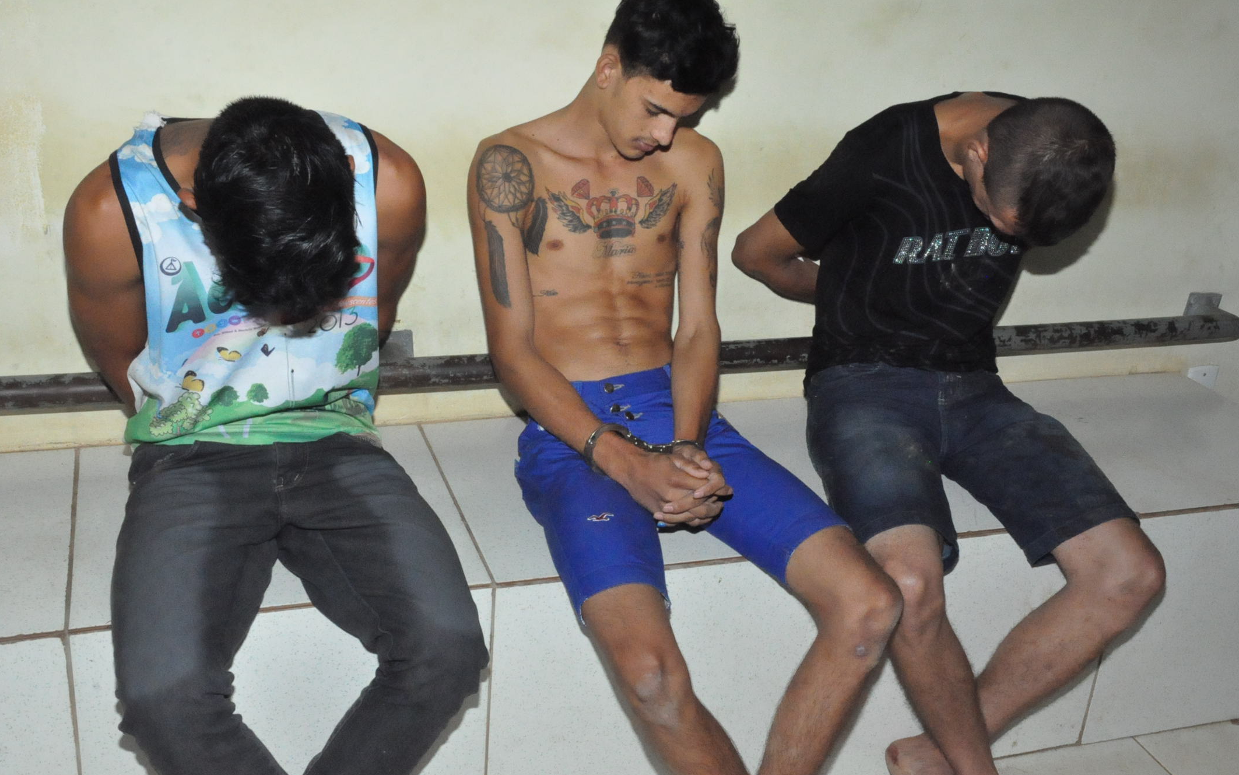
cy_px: 400
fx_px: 1300
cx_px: 622
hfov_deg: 50.9
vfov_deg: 33.2
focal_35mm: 39
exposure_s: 1/200
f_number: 18
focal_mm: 25
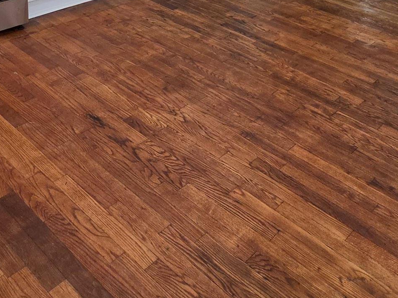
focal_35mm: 42
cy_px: -112
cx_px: 258
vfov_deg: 27.3
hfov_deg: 44.3
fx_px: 483
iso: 160
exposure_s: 1/120
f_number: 1.9
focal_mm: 2.2
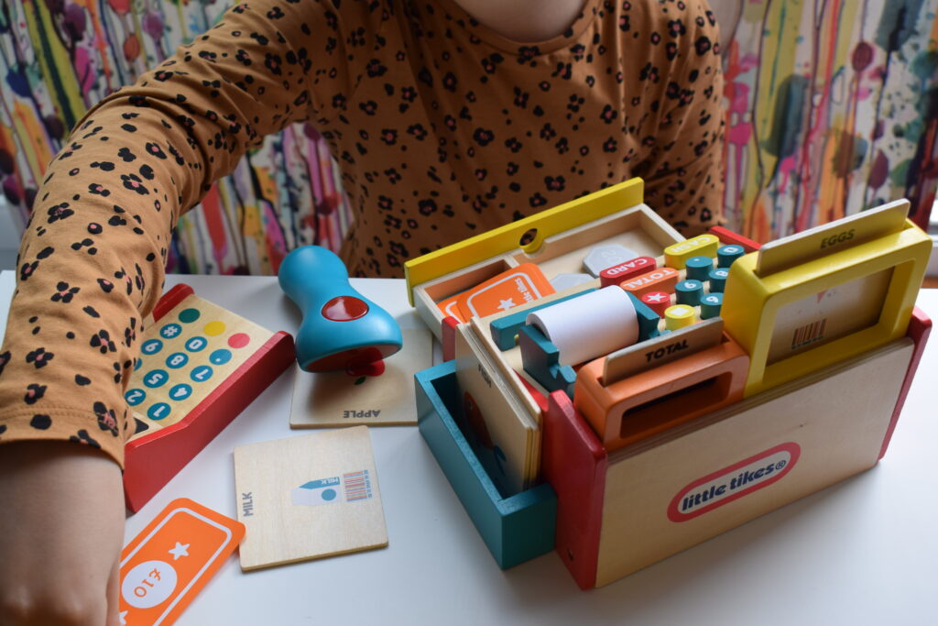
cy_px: 313
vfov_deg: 33.0
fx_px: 1055
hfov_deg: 47.9
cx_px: 469
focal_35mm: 40
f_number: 6.3
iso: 400
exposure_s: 1/160
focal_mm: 27
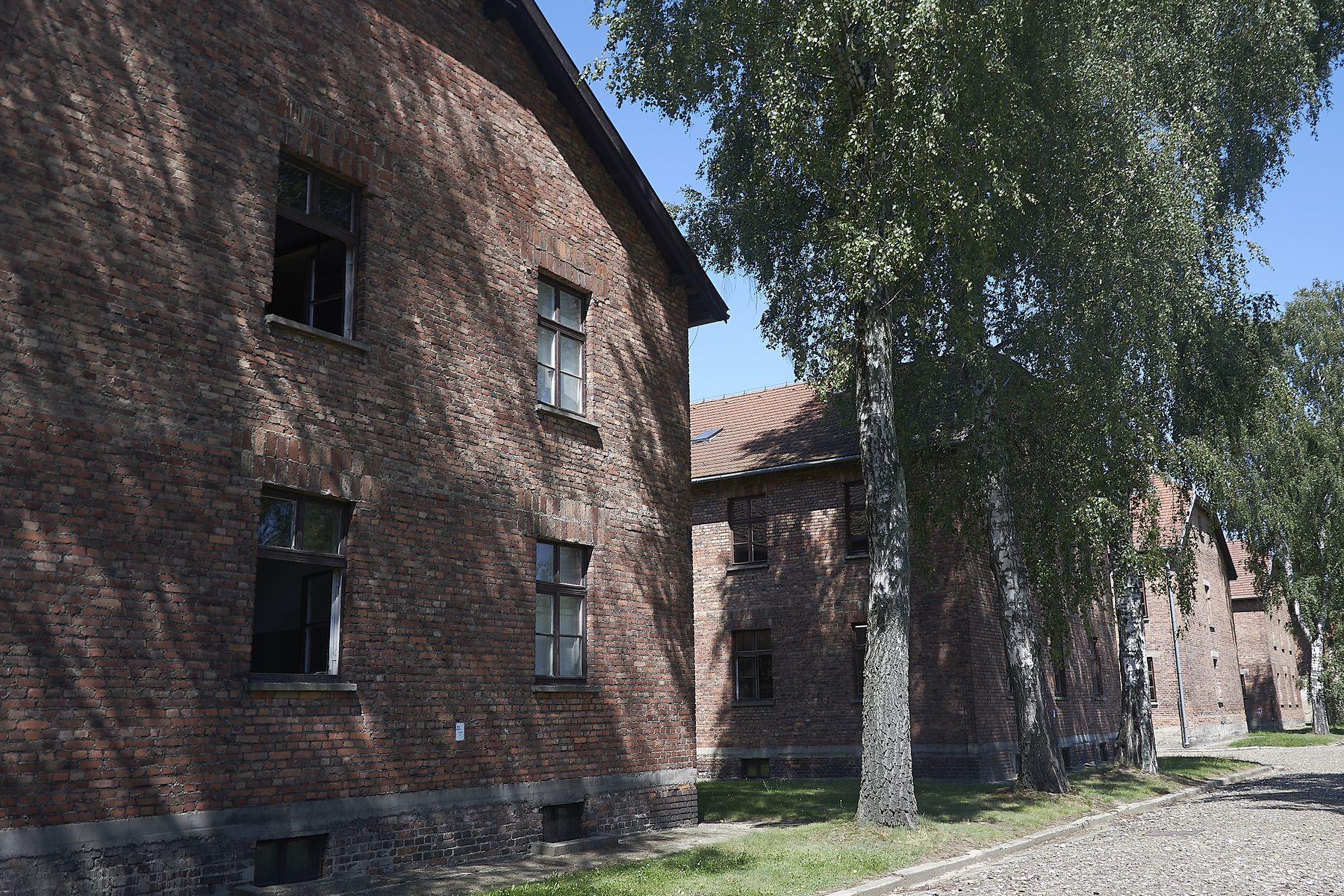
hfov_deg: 61.9
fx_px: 1120
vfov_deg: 43.6
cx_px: 719
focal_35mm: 30
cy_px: 448
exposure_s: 1/250
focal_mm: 18
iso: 100
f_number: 3.5
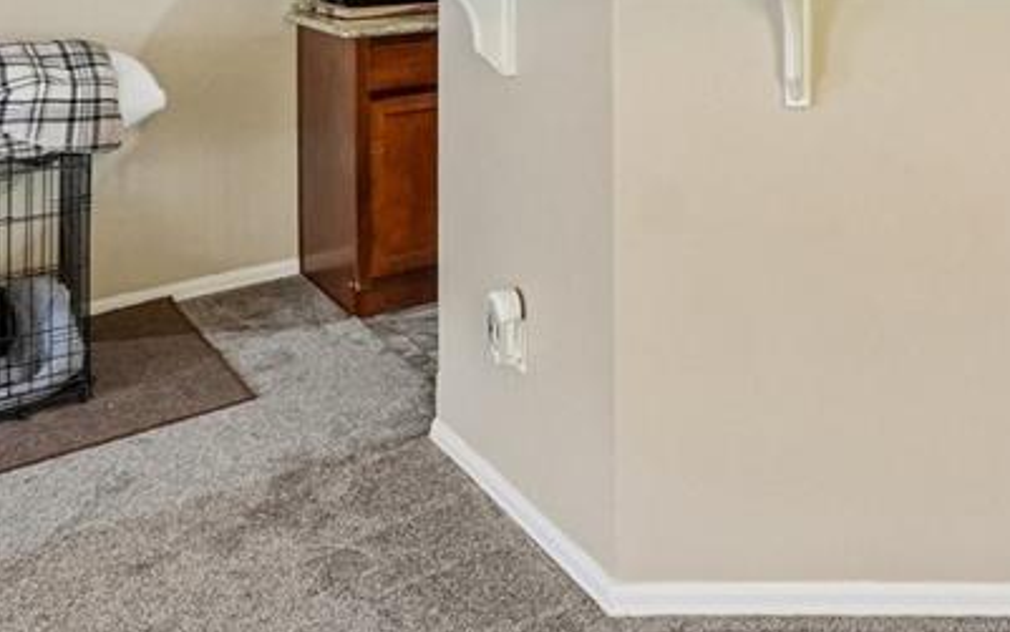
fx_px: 1074
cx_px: 924
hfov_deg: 45.3
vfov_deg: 28.7
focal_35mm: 39
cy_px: -116
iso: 800
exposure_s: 1/3.33
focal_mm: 10
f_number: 8
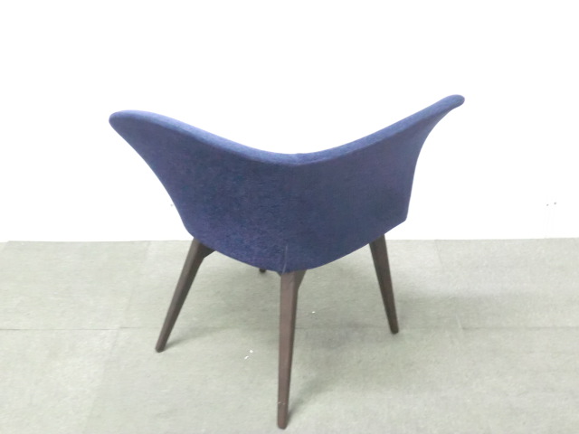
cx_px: 290
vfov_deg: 32.2
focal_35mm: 45
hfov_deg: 42.1
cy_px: 217
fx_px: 753
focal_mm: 8.2
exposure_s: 1/10
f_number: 4.3
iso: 800
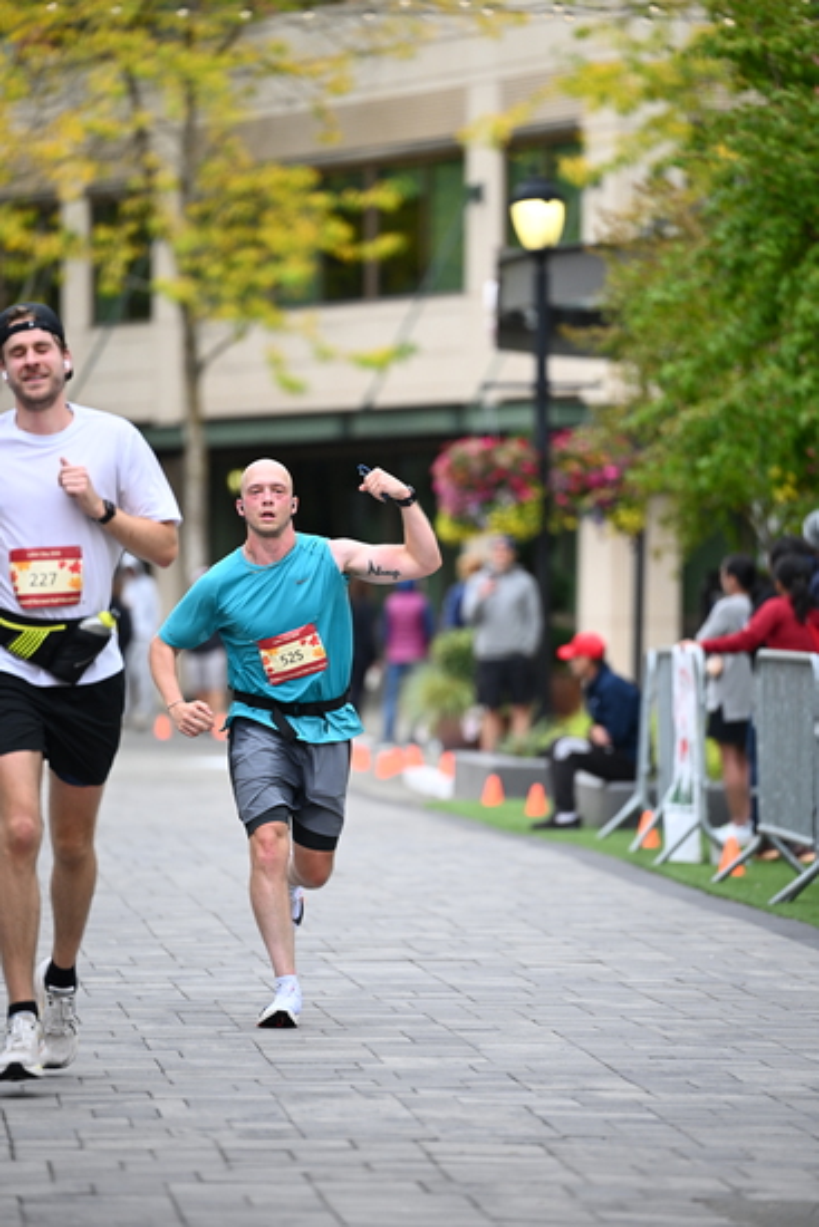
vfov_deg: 10.3
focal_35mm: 200
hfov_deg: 6.9
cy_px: 614
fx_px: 6820
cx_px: 410
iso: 1000
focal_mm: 200
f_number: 2.8
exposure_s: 1/1600
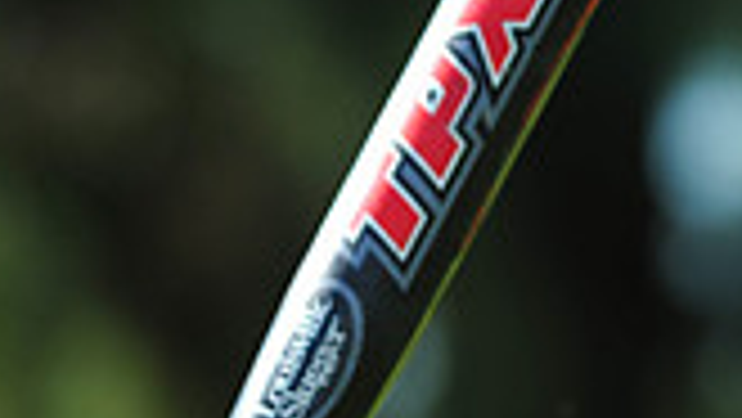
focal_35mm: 738
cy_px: 719
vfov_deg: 1.6
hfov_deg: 2.9
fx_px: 14527
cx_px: 121
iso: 200
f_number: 4.5
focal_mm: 200
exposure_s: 1/800
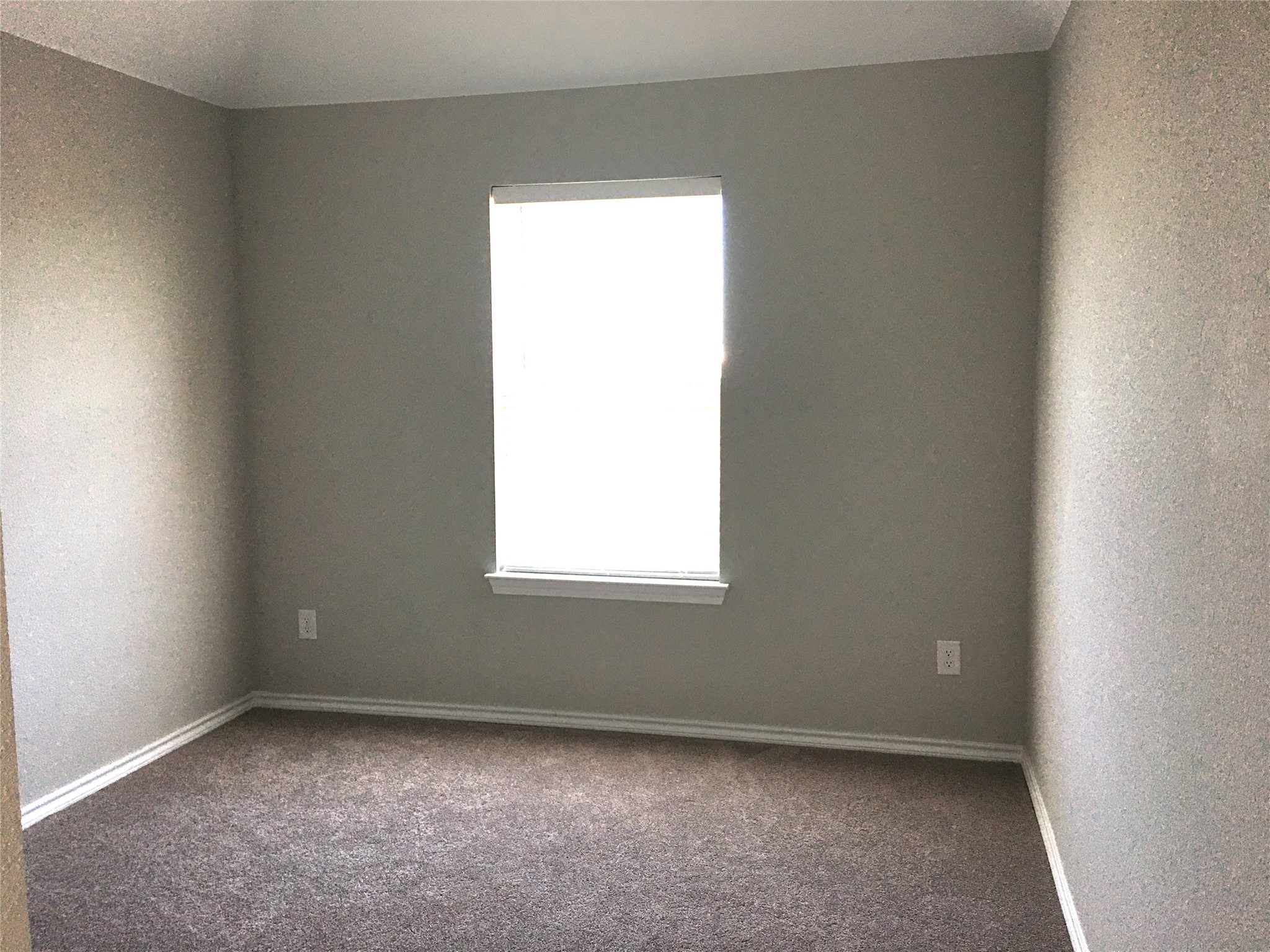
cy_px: 476
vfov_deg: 48.2
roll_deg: +1.4
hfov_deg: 61.7
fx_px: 1064
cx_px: 635
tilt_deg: -3.9
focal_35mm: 29
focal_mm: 4.15
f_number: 2.2
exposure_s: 1/30
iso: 40
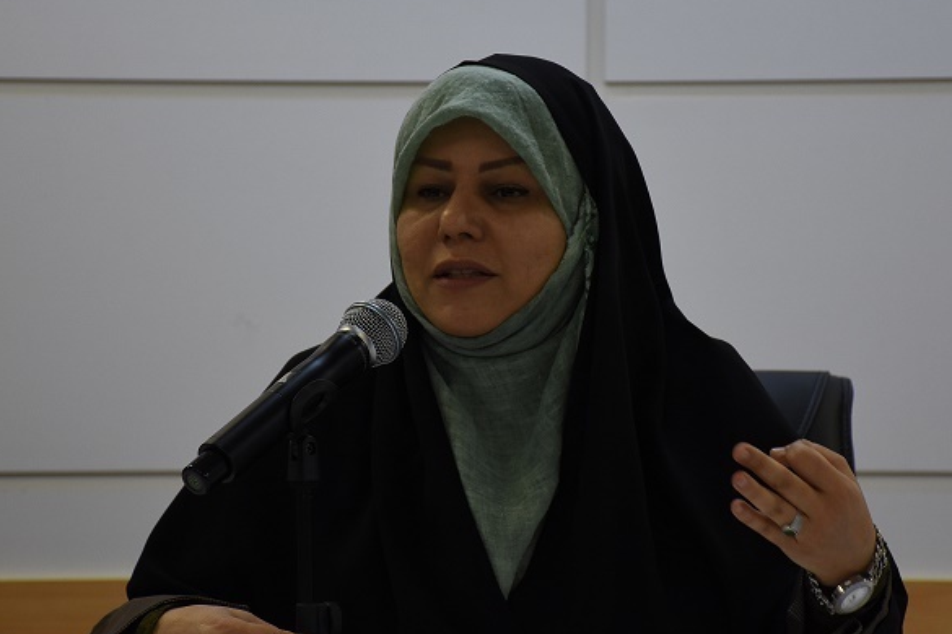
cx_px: 496
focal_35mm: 183
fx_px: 4829
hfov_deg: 11.3
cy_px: 317
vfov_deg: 7.5
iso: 800
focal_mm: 95
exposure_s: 1/100
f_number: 5.3
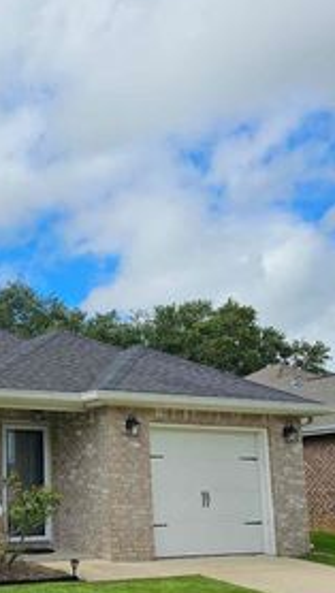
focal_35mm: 45
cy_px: 381
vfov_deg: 44.9
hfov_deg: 25.5
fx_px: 708
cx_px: 17
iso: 10
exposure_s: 1/1163
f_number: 1.7
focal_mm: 6.3
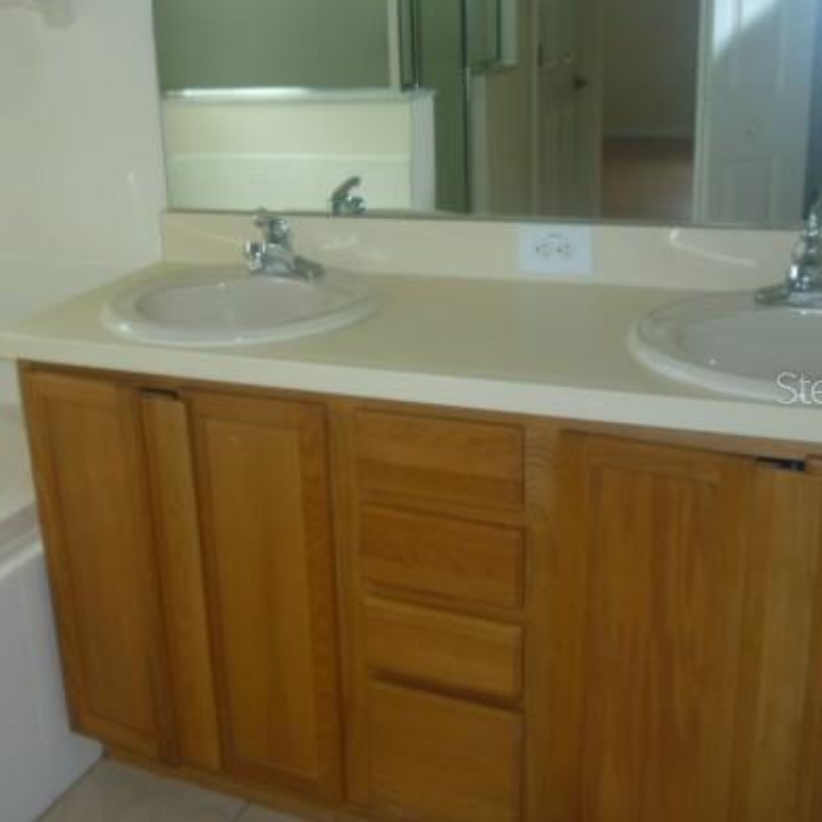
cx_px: 301
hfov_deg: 39.7
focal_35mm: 42
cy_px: 387
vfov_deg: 40.0
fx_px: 1128
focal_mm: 5.2
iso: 100
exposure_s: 1/30
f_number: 3.3
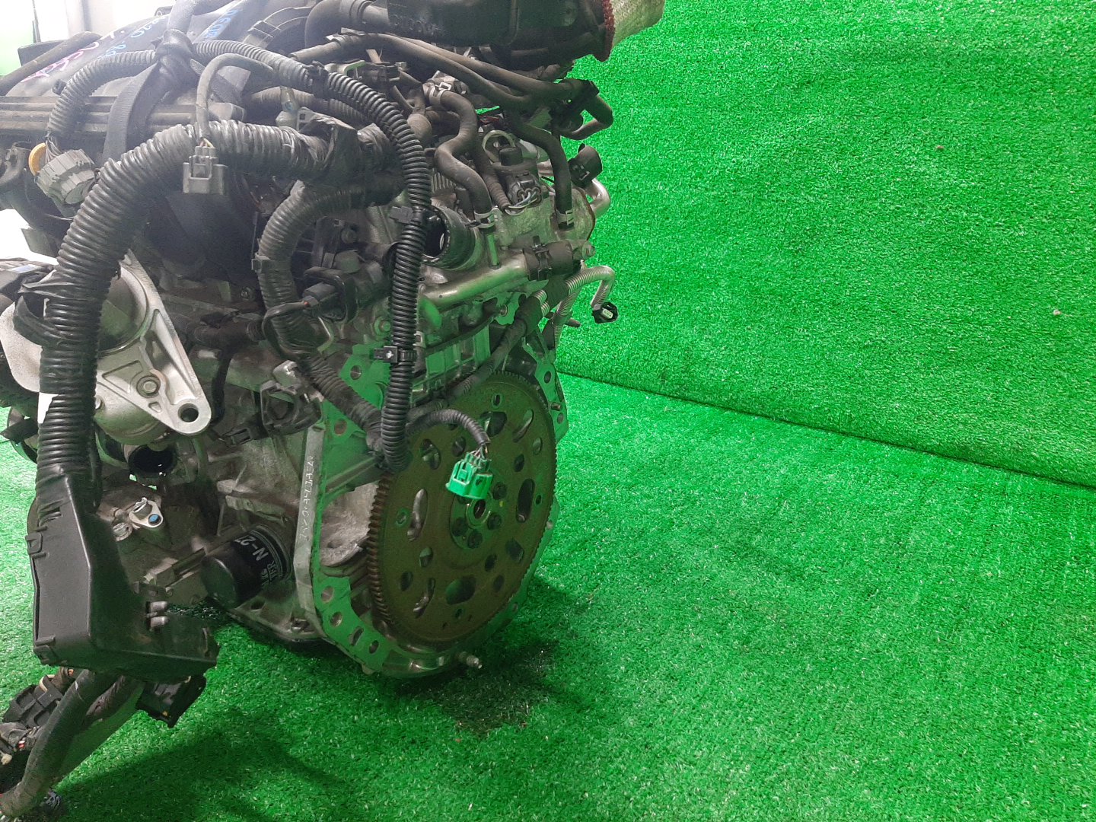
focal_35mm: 26
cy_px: 411
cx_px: 548
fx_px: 823
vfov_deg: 53.1
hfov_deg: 67.3
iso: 245
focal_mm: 3.93
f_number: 1.7
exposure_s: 1/50
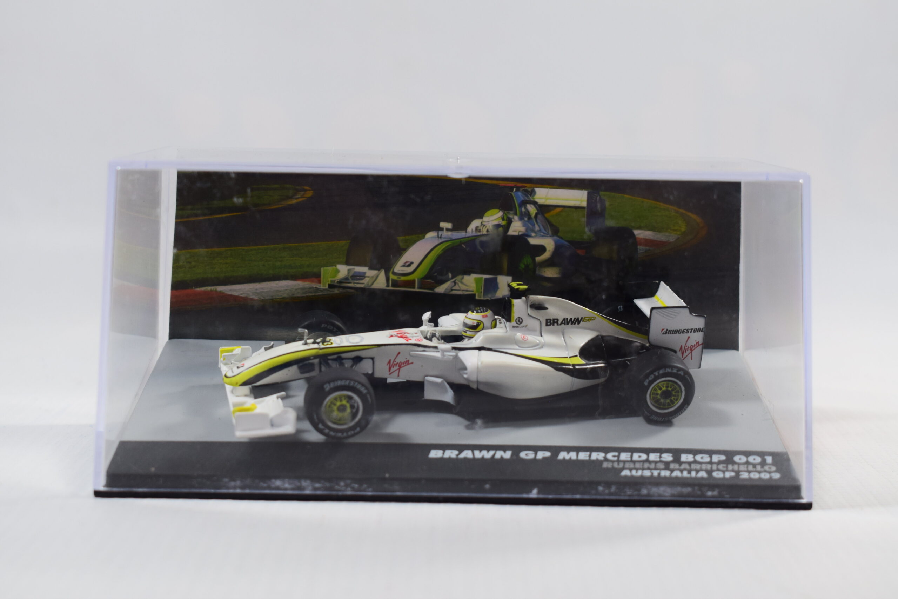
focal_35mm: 63
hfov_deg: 31.9
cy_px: 300
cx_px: 449
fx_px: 1571
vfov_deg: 21.6
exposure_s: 1/50
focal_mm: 42
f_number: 8
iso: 400
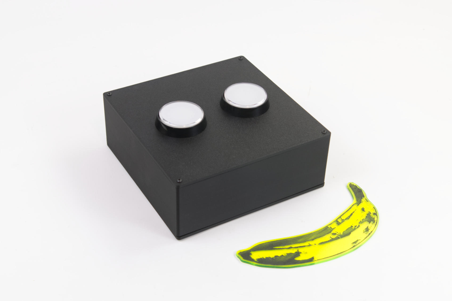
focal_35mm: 42
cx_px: 226
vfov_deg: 31.8
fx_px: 527
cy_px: 150
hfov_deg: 46.4
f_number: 4
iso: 200
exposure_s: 1/80
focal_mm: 28
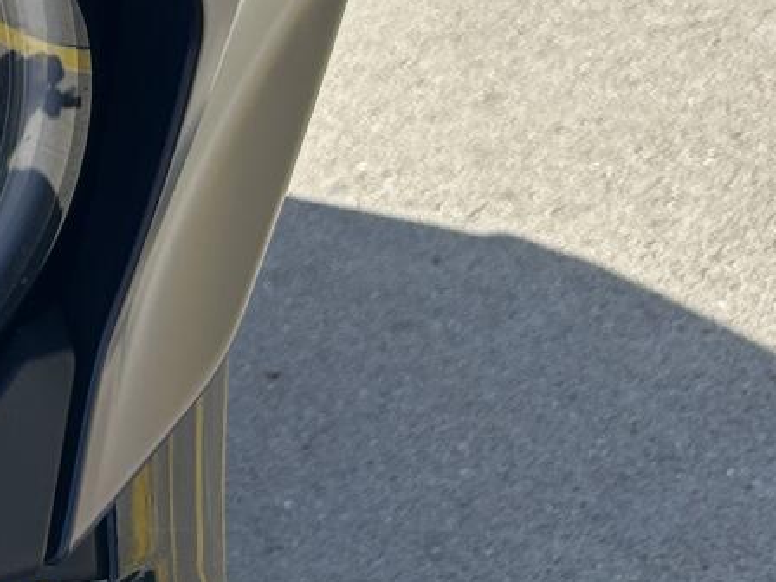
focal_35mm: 116
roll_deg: +14.5
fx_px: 2600
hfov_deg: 15.0
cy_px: -288
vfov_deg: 12.2
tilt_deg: -16.1
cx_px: -561
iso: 50
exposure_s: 1/2353
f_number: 1.5
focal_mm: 5.7
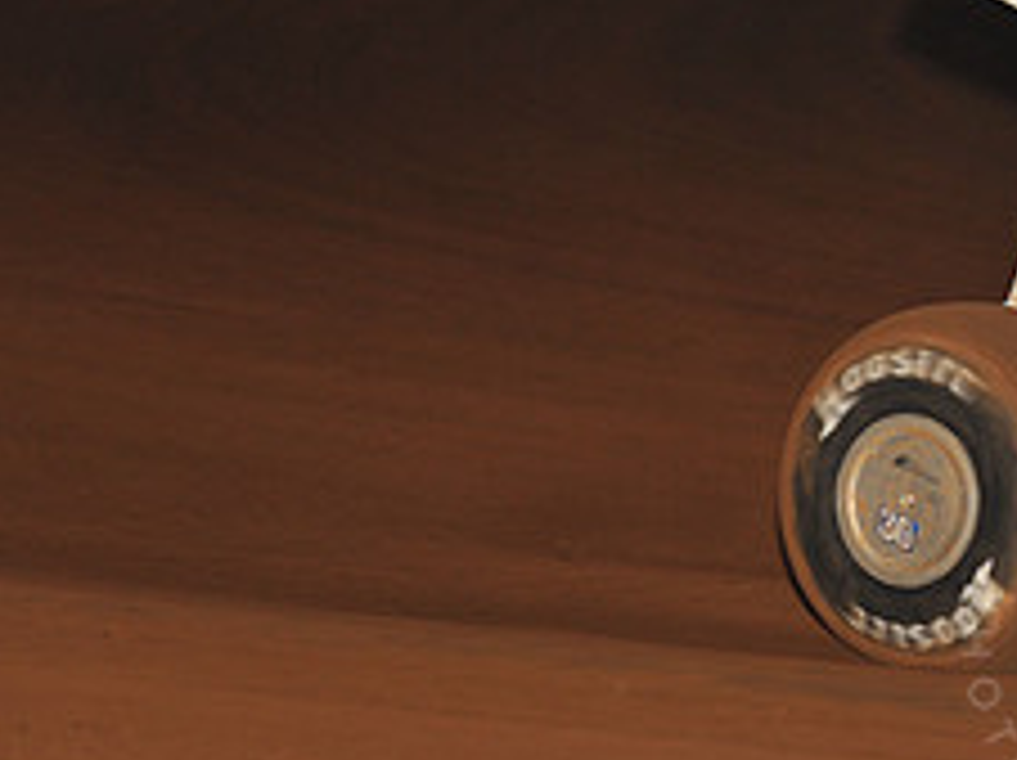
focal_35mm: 296
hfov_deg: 6.7
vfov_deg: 5.0
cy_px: 211
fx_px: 8687
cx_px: 1228
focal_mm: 120
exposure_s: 1/320
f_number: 6.3
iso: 800
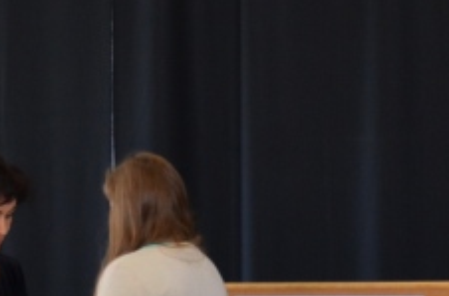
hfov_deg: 6.7
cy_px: 153
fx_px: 3807
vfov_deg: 4.5
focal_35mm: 306
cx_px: -109
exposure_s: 1/80
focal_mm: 45
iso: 400
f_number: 4.8
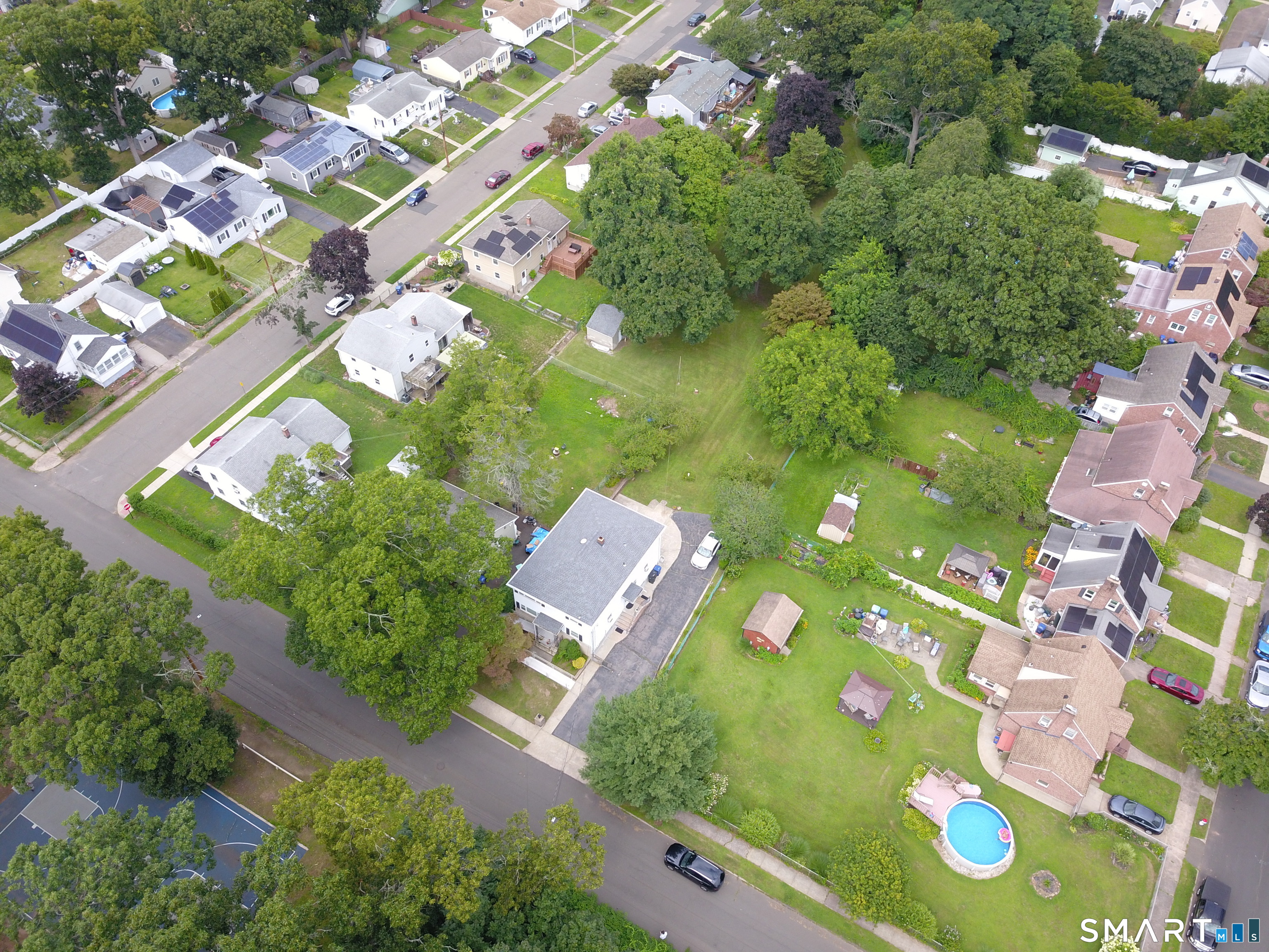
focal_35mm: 26
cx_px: 634
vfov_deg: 53.1
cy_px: 476
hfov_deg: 67.3
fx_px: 953
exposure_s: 1/372
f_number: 2.2
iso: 100
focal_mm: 4.7
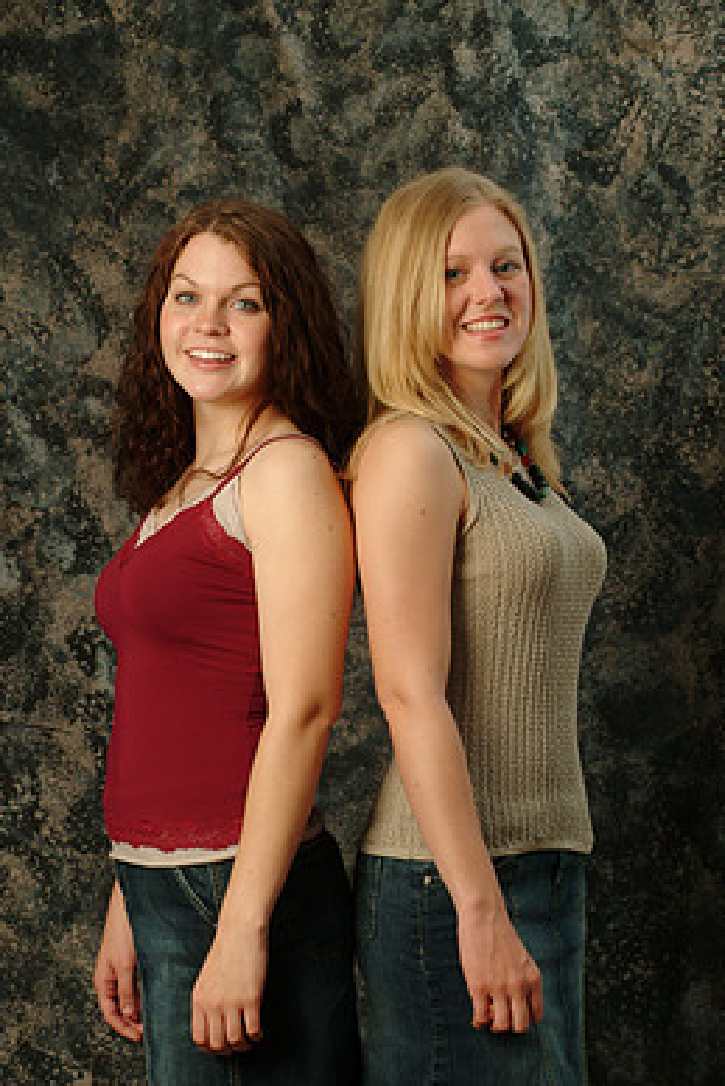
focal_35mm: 138
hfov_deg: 10.0
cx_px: 332
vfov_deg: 14.9
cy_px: 560
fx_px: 4152
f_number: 13
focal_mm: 79
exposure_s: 1/125
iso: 400
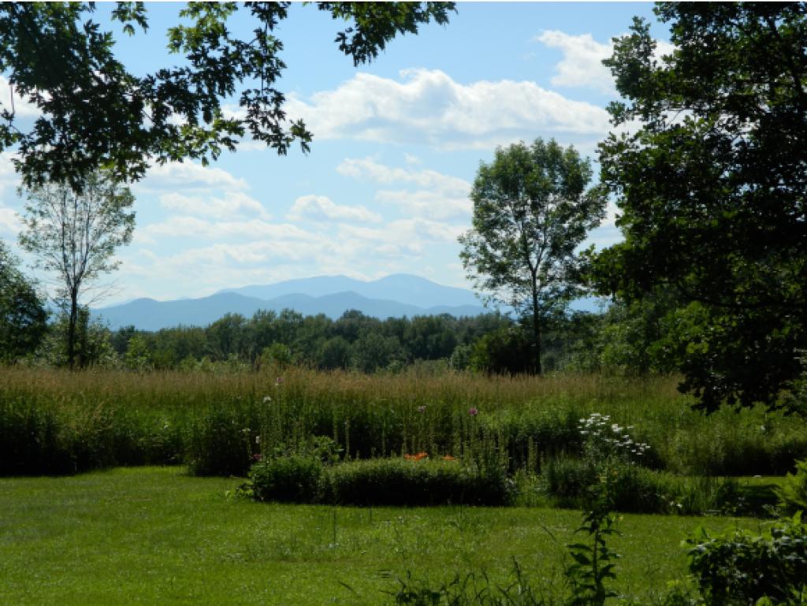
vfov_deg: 14.4
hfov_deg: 19.1
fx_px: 2402
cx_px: 404
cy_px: 303
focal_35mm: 103
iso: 80
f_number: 4.5
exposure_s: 1/800
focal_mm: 18.6
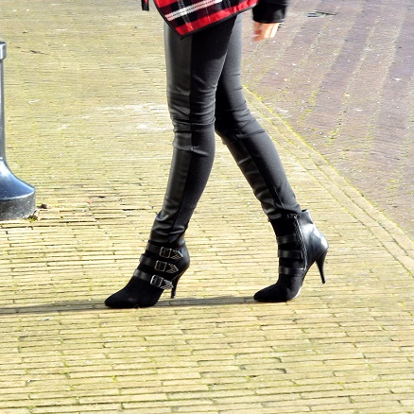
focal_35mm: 145
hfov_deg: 12.0
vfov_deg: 11.8
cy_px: -48
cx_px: 239
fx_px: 1962
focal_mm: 50
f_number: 8
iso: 160
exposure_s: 1/80
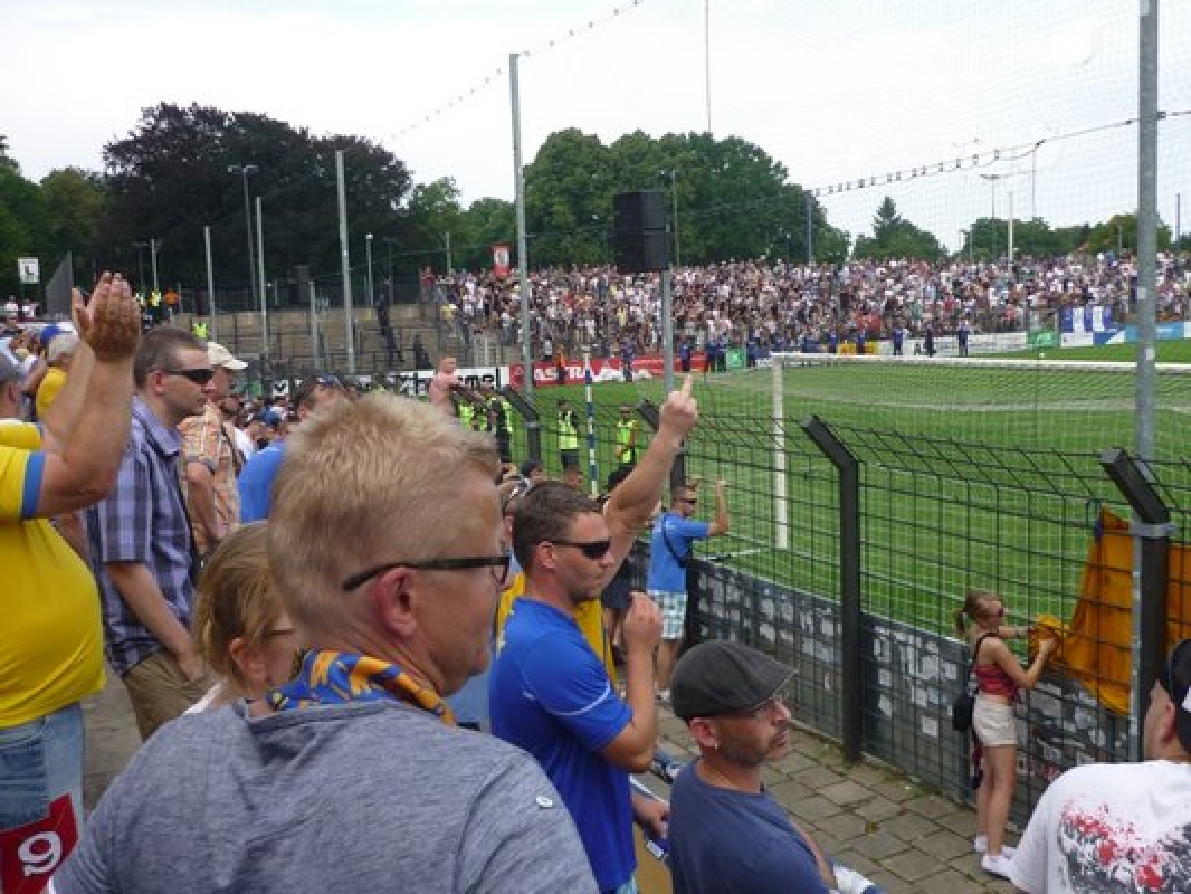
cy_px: 447
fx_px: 1136
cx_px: 596
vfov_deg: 43.0
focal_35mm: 33
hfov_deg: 55.3
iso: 80
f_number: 2.8
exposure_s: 1/500
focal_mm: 5.5
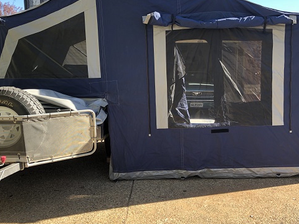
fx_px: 302
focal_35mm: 35
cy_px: 95
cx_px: 161
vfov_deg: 40.6
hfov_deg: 52.6
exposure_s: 1/139
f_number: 1.8
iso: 20
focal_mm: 3.99
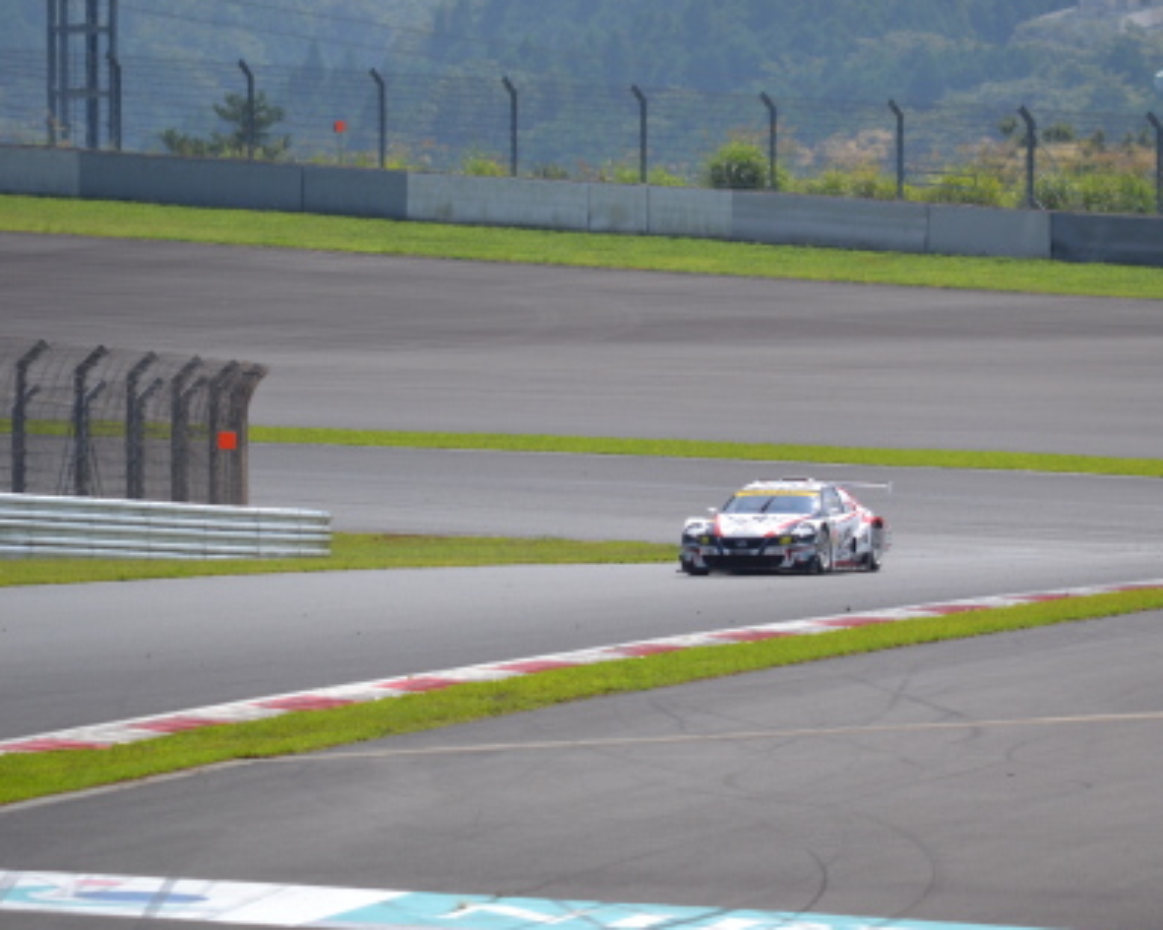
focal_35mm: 536
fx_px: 18445
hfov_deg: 3.6
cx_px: 714
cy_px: 474
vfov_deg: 2.9
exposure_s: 1/1600
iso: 400
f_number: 6.3
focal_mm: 300
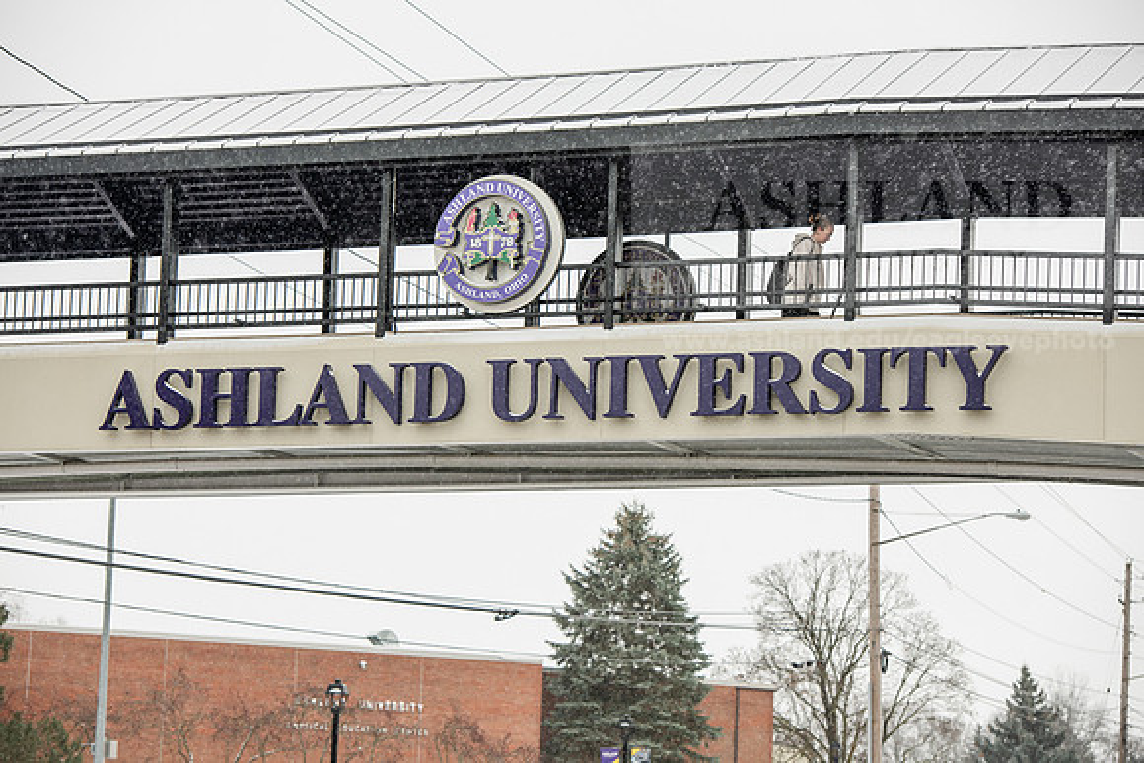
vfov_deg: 11.8
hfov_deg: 17.6
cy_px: 382
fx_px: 3687
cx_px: 572
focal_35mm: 116
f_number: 5
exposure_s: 1/200
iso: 400
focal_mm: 116
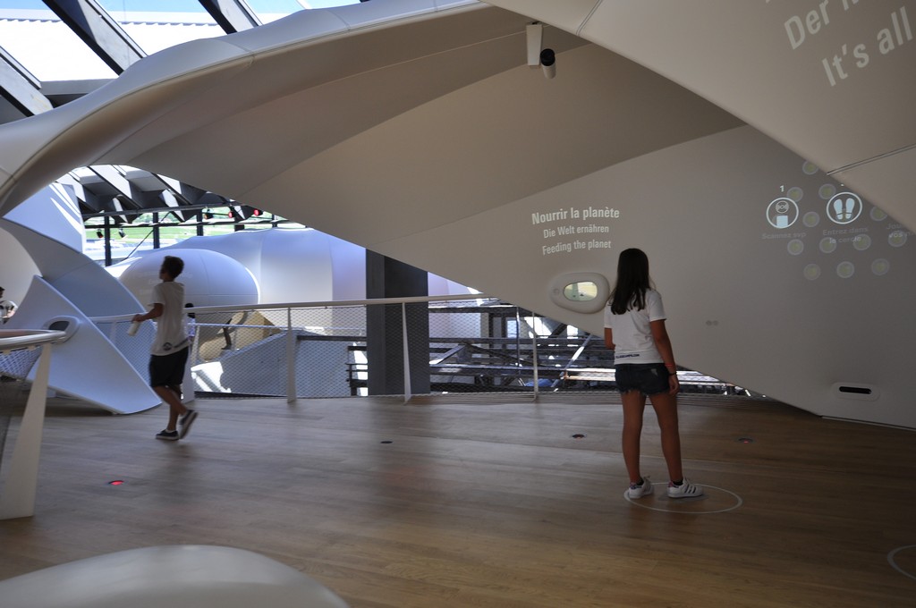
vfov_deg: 43.5
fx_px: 762
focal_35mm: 30
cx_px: 458
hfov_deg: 62.0
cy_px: 304
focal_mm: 20
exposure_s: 1/100
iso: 200
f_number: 5.6
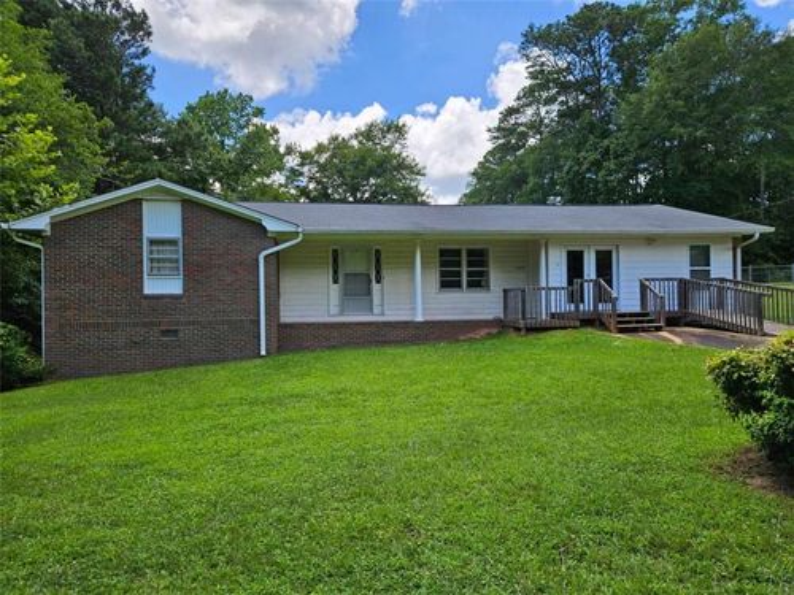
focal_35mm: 23
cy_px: 298
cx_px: 397
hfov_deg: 73.9
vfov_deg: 58.9
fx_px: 528
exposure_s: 1/1013
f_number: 1.8
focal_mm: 5.4
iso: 25
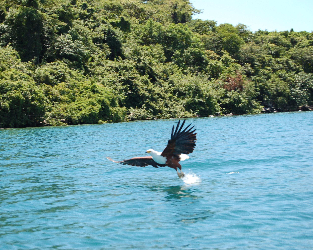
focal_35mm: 94
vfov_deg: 16.4
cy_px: 126
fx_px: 867
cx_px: 132
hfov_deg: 20.5
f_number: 5.6
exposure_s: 1/640
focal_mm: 55
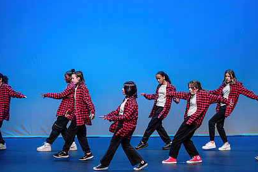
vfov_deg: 9.1
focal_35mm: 151
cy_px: 95
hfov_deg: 13.6
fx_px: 1083
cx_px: 101
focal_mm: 90
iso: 1250
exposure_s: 1/400
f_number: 2.8
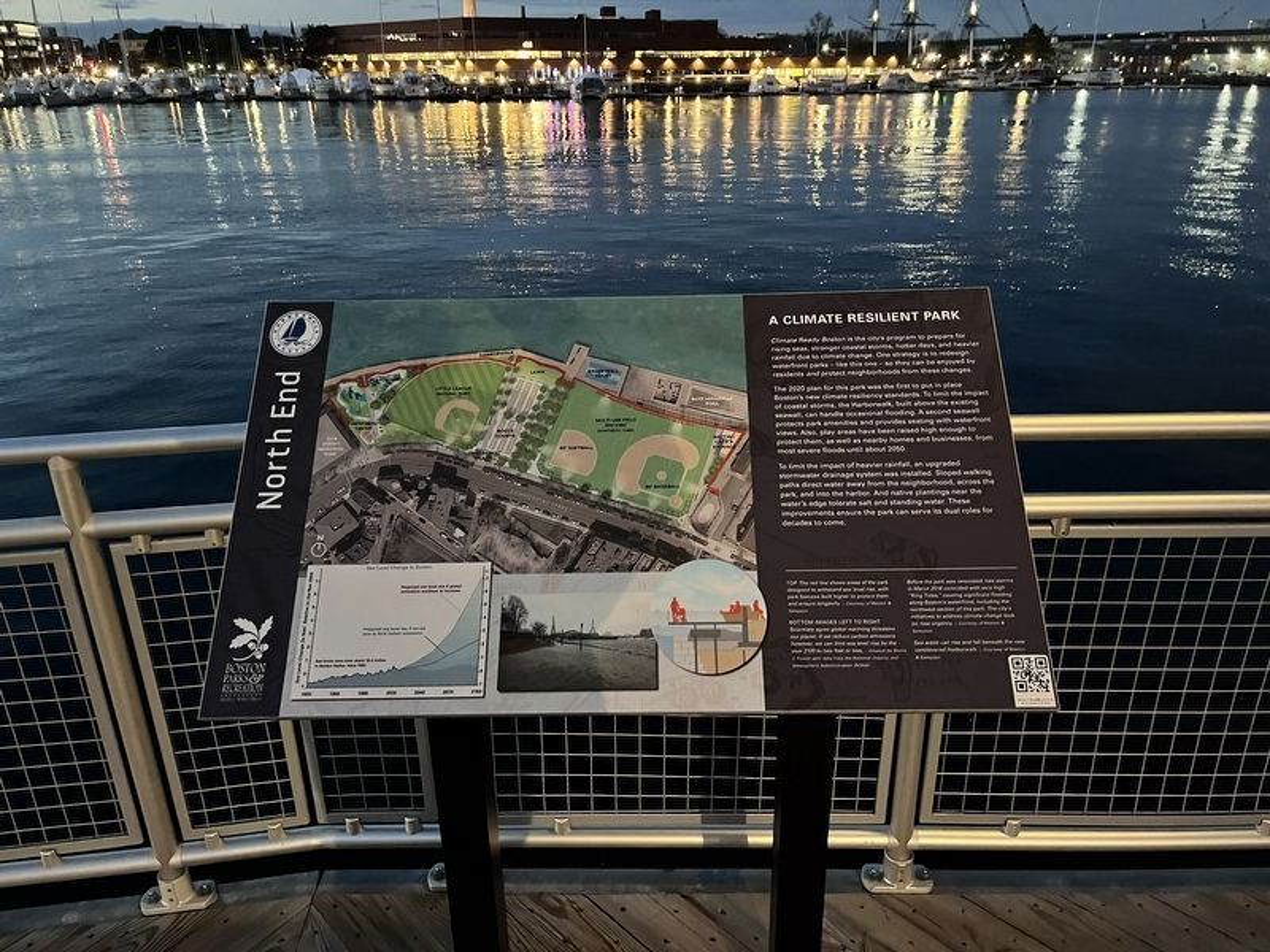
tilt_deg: -23.1
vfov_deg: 53.1
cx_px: 635
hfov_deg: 67.3
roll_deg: -0.1
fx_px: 954
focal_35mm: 26
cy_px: 476
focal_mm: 5.1
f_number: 1.6
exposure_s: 1/30
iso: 1000
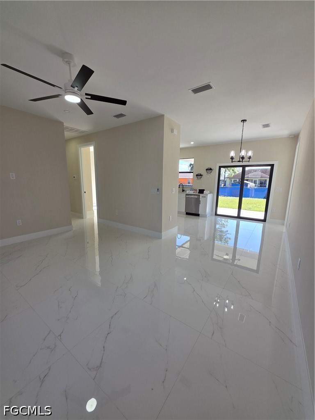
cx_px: 158
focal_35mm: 13
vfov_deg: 106.2
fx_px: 158
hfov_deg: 89.9
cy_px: 210
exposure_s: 1/120
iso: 32
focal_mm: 2.2
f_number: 1.9
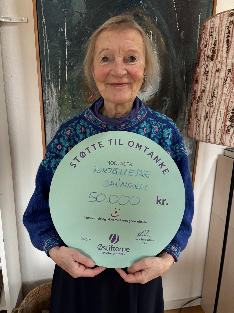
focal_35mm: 26
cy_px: 156
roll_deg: -2.5
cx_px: 117
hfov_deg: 53.1
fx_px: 234
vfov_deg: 67.3
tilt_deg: -14.1
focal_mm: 5.96
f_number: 1.6
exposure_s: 1/40
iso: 640
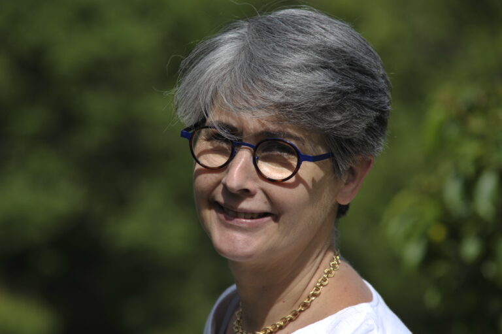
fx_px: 2926
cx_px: 251
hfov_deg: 9.8
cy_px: 167
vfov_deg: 6.5
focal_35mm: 210
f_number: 8
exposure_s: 1/500
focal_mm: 210
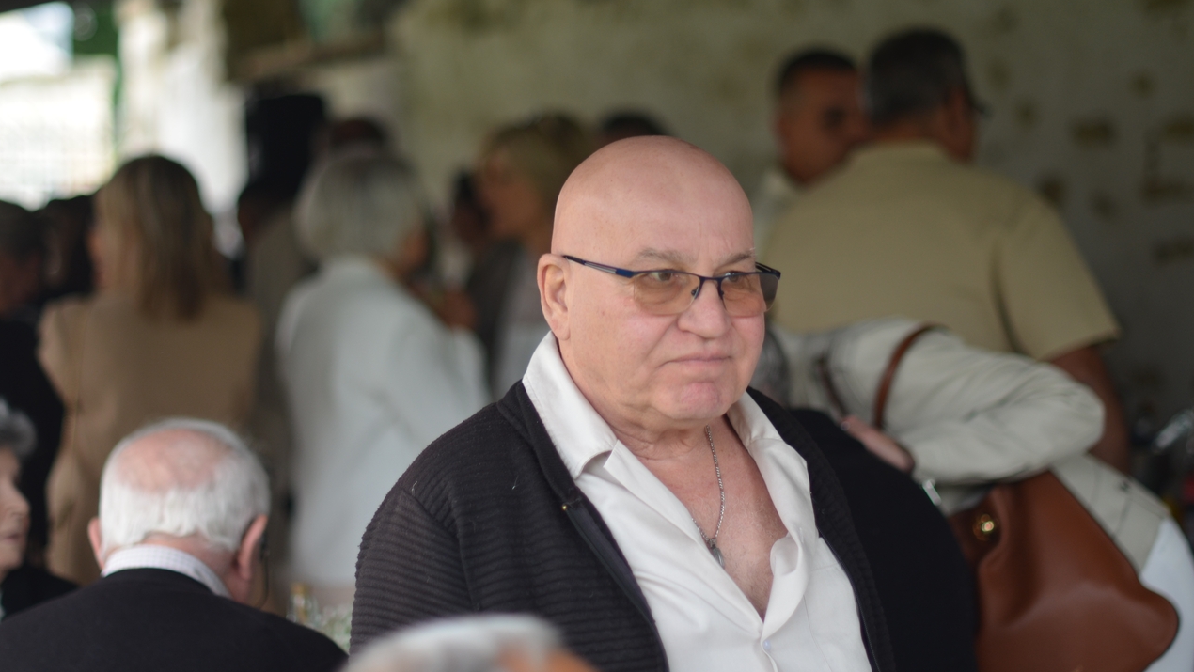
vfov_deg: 15.3
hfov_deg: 26.8
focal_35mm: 79
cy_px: 292
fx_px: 2502
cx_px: 593
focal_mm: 50
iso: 200
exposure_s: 1/125
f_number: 1.4
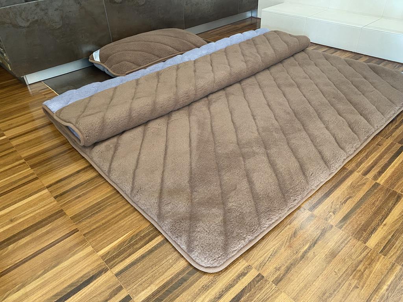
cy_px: 151
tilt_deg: -37.3
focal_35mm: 26
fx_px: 303
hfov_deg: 67.3
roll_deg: +2.0
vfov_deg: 53.1
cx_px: 202
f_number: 1.8
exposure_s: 1/60
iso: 200
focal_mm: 4.25
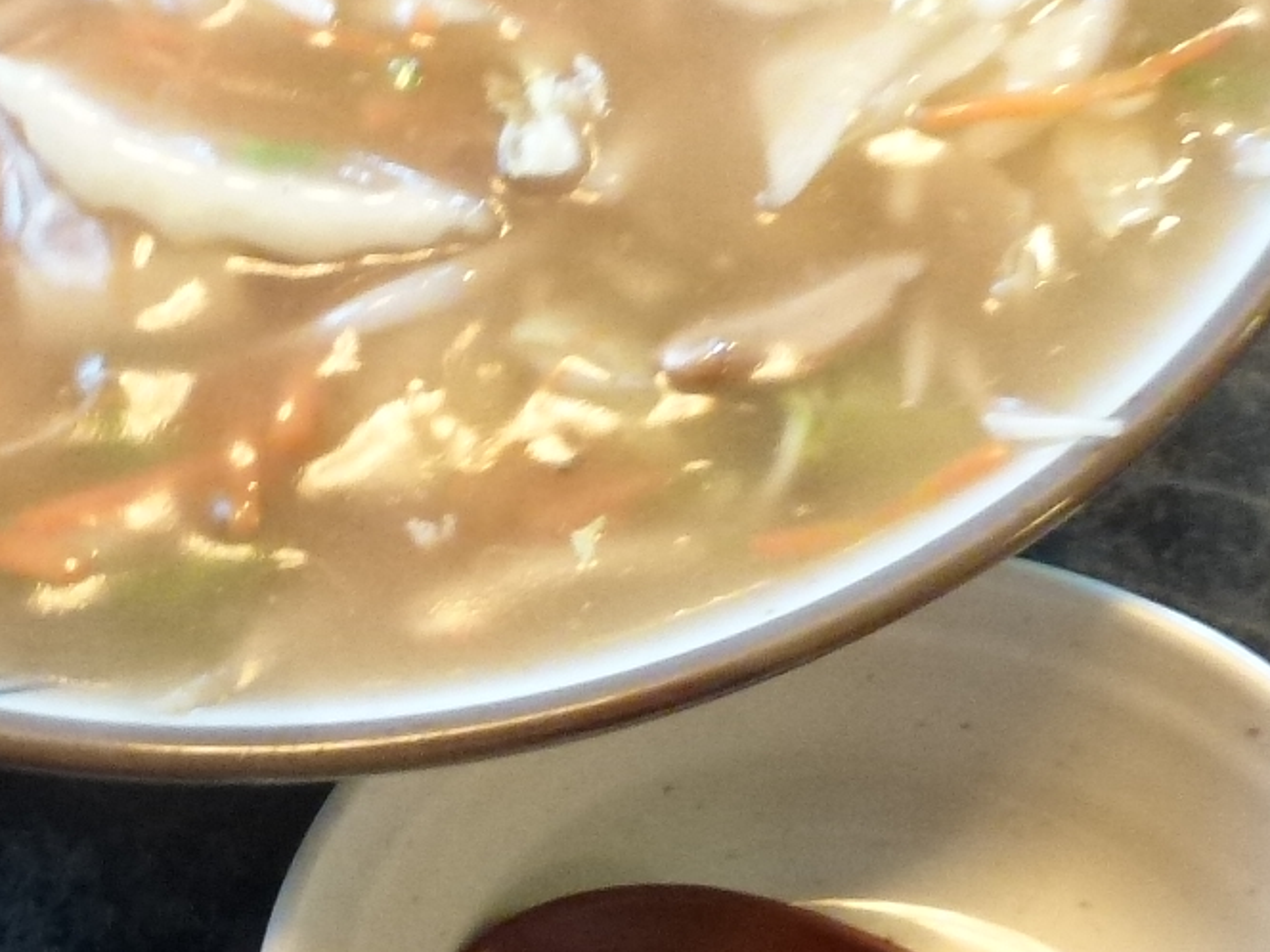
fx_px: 2715
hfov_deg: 26.3
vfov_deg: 19.9
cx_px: 549
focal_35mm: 74
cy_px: 400
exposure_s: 1/4
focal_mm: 4.3
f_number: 3.3
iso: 320
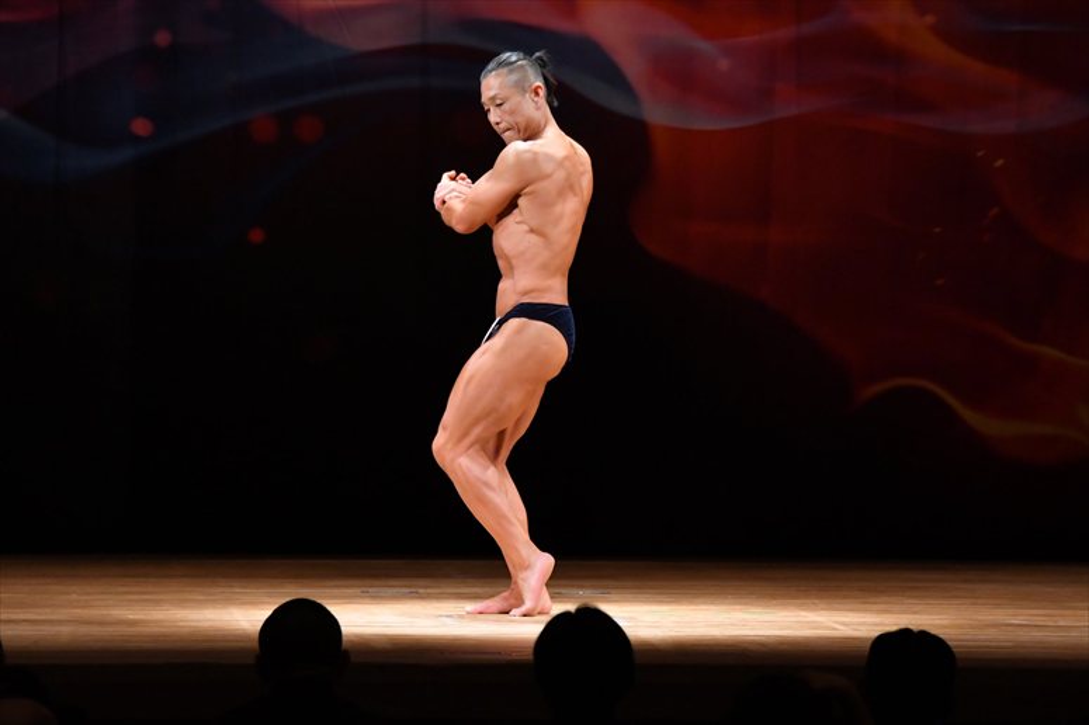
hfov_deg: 9.2
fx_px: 6803
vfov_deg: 6.1
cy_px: 362
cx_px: 544
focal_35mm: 225
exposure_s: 1/400
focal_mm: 150
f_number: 5.6
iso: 4000
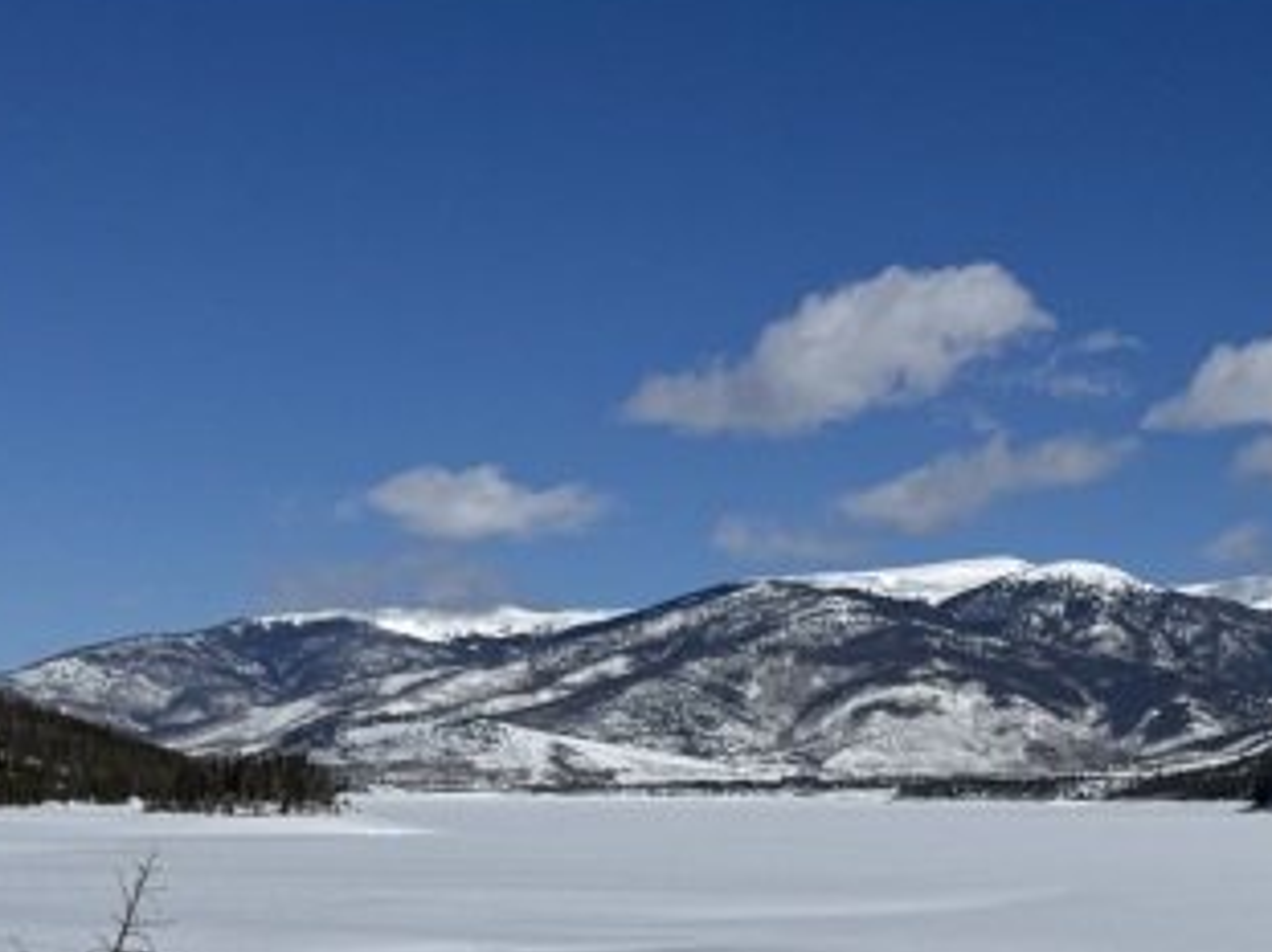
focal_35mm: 79
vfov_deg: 18.1
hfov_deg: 23.9
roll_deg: +0.6
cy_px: 985
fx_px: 2902
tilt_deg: -3.0
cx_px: 1186
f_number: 1.78
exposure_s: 1/20000
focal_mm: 6.76
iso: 64
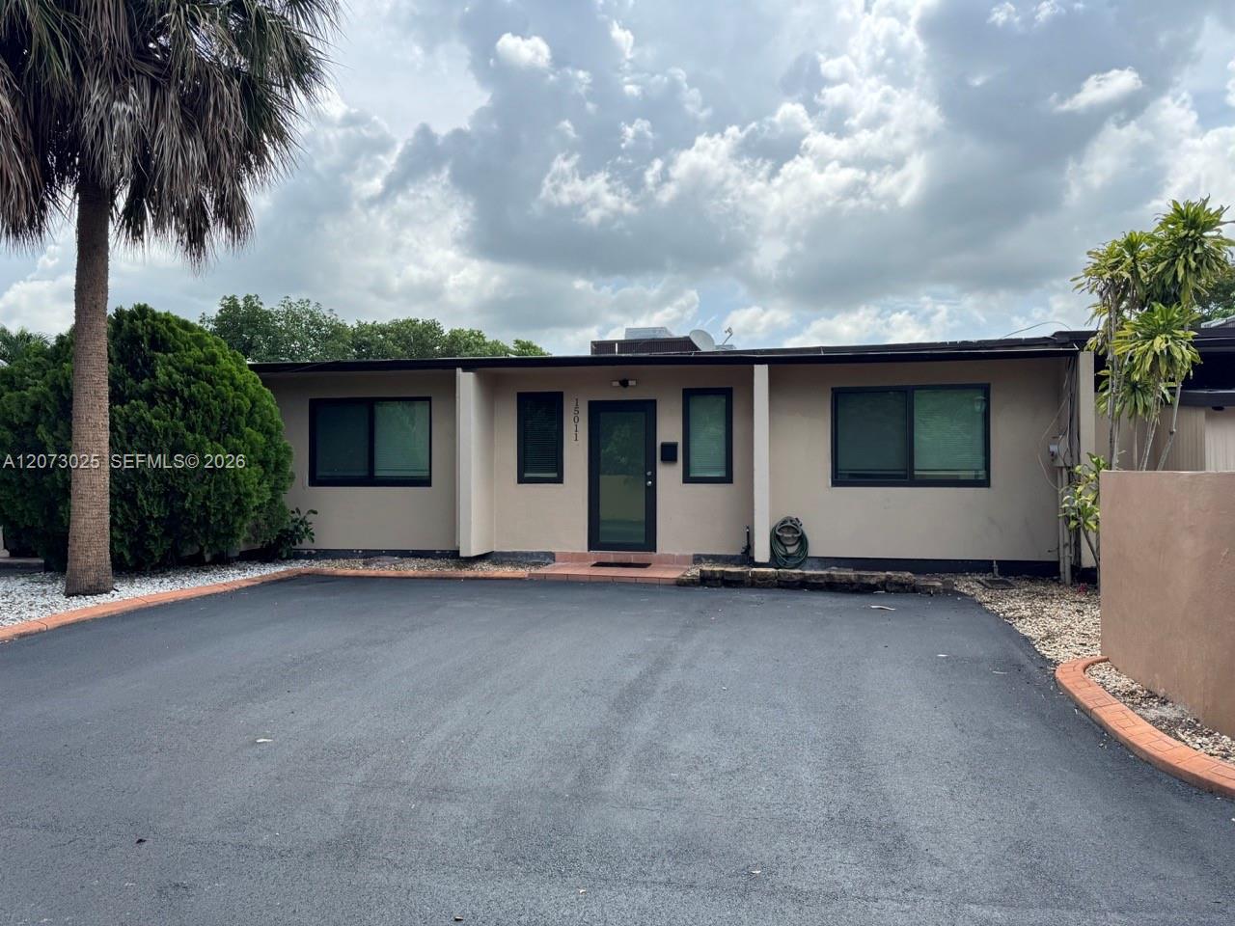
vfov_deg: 56.8
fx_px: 856
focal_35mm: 24
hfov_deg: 71.6
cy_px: 463
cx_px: 618
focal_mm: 6.76
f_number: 1.78
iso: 80
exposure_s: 1/1238
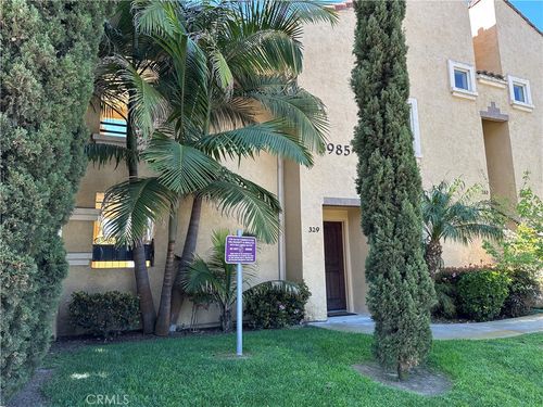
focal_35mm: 24
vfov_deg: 56.8
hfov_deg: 71.6
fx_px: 376
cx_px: 272
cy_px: 204
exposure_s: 1/364
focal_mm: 6.86
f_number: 1.78
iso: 80
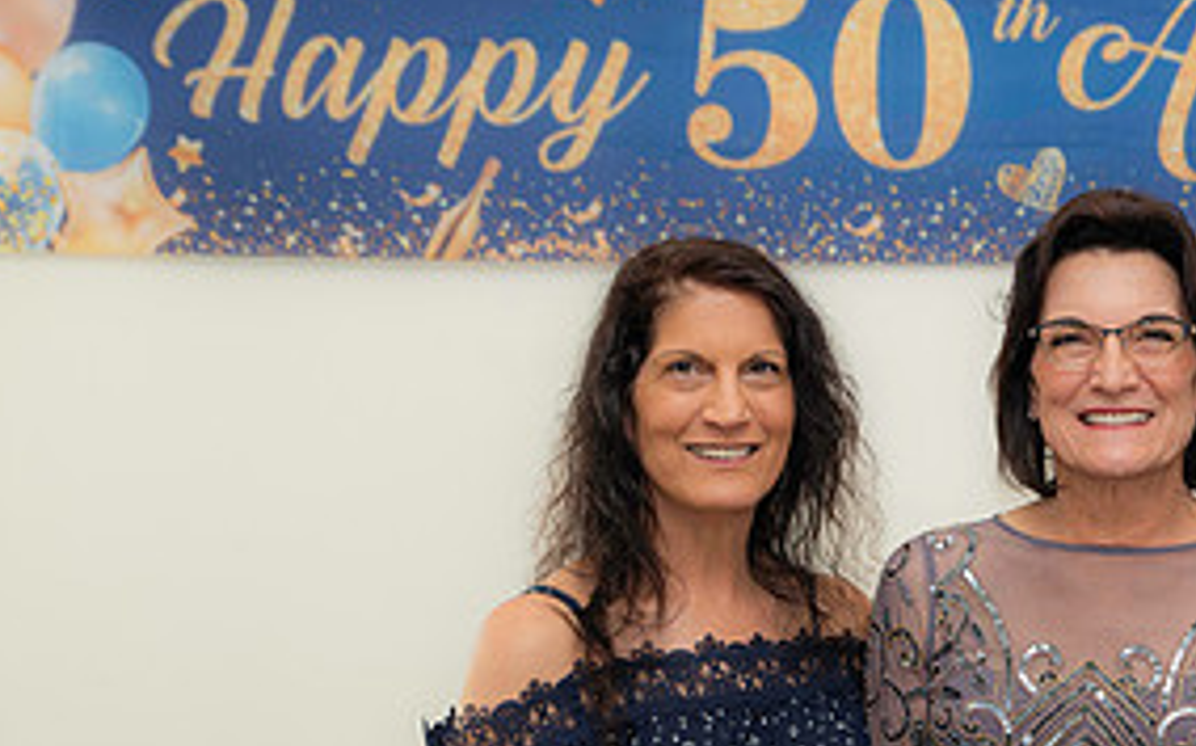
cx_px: 1074
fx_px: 3257
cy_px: 491
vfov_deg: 13.0
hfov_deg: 20.4
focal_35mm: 100
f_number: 3.2
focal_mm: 48
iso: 160
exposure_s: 1/125
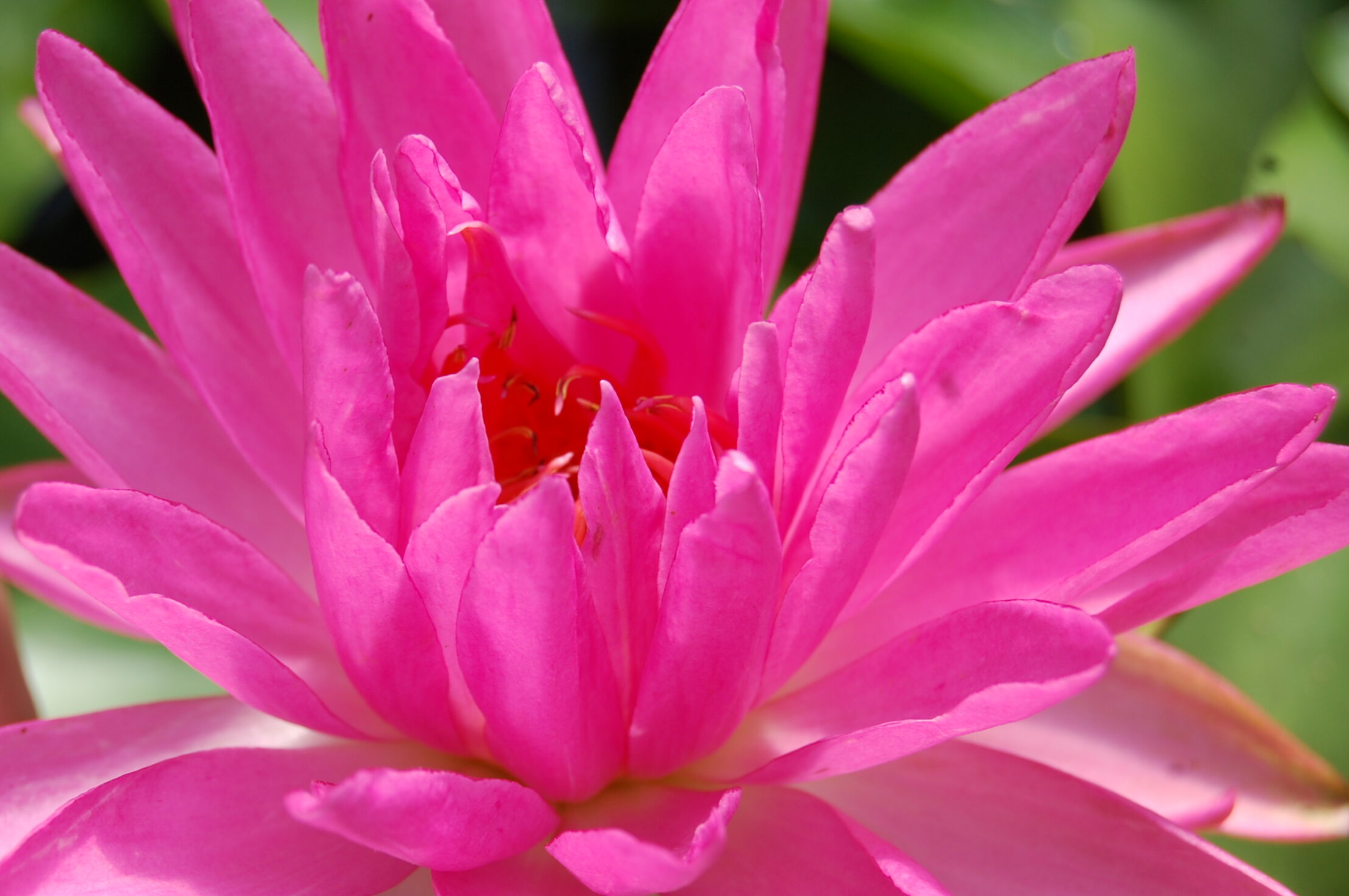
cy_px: 475
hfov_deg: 21.3
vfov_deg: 14.3
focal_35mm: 96
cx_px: 624
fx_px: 3578
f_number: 8
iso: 200
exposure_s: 1/250
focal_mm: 55
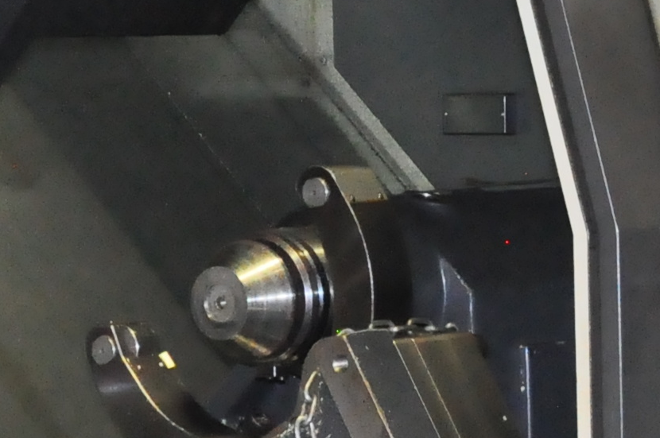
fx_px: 3973
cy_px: 160
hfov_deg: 9.5
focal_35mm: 217
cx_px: 456
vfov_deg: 6.3
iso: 3200
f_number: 5.6
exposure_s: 1/60
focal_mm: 28
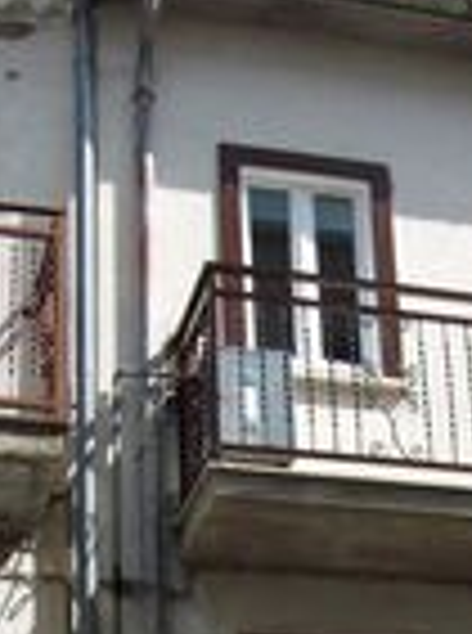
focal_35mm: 96
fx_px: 1753
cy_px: 744
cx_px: 452
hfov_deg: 15.1
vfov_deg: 19.4
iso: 80
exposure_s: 1/387
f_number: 4.8
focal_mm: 6
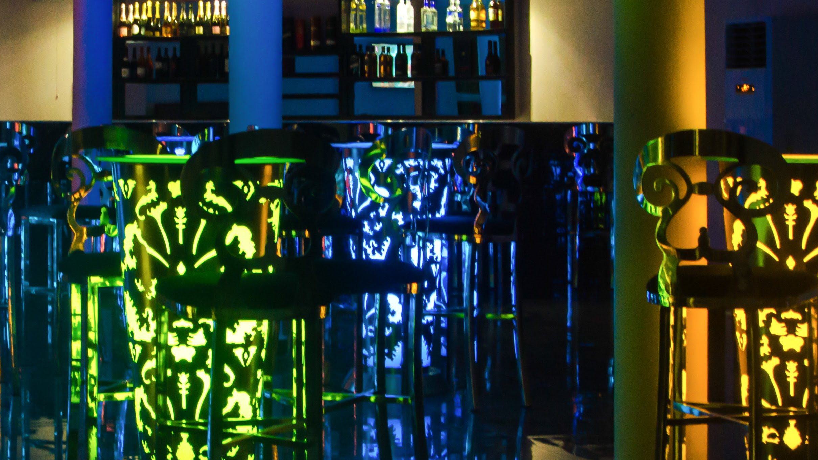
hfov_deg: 26.2
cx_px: 227
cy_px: 179
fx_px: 1737
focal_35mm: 80
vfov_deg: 15.1
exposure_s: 1/1.67
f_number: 10
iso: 1000
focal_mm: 25
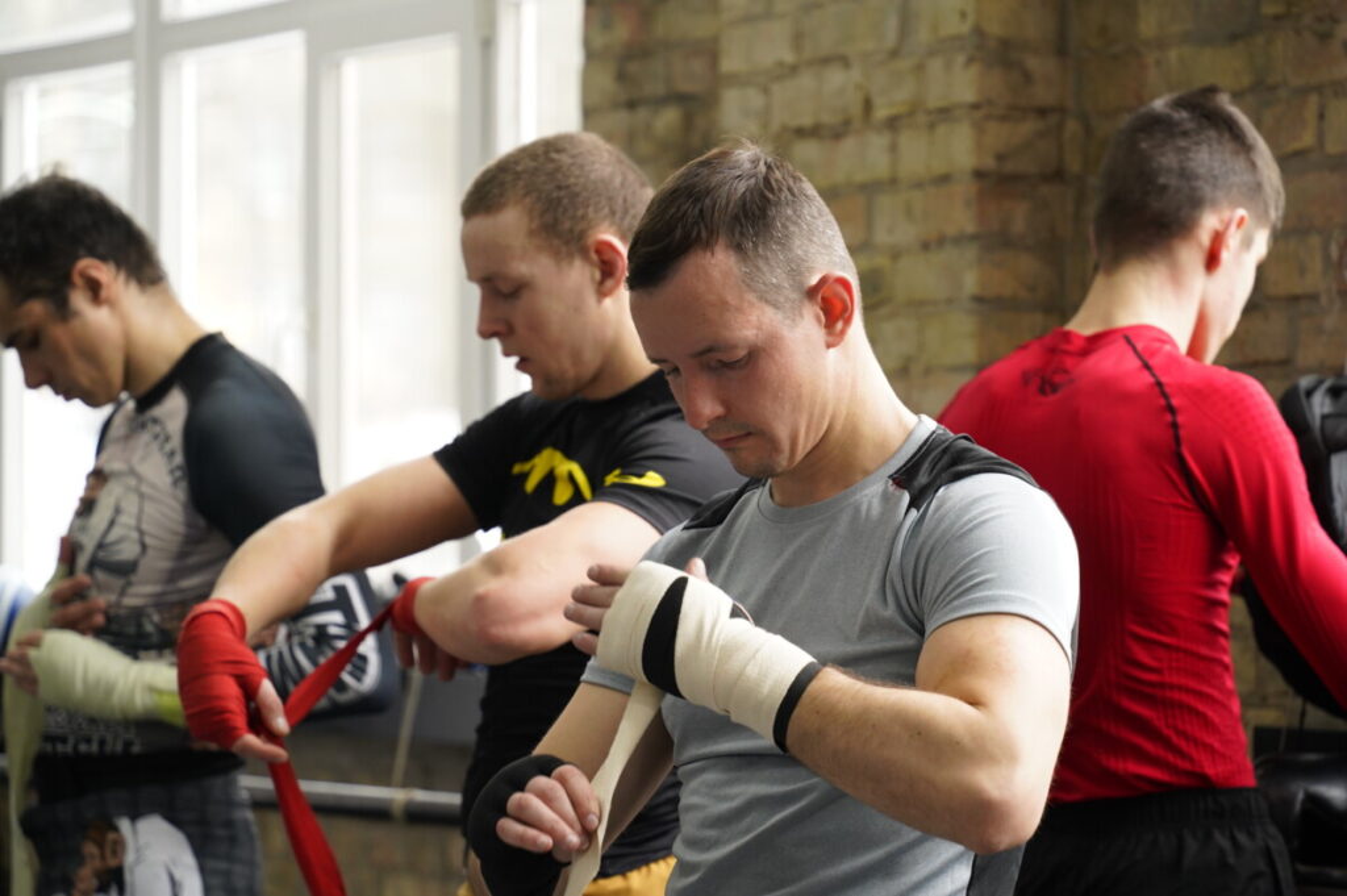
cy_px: 448
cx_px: 674
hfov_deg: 13.9
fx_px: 5533
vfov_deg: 9.3
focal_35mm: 148
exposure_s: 1/250
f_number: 5.6
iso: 2000
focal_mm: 148
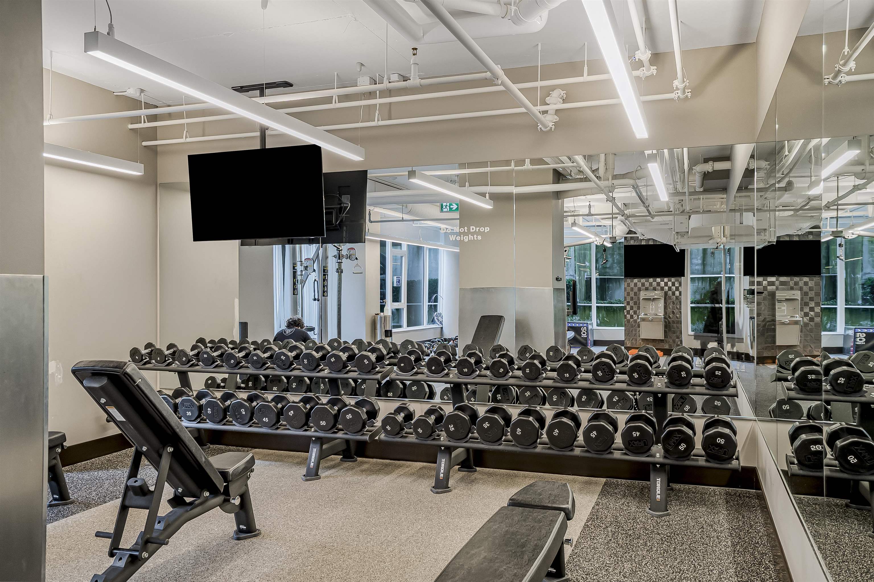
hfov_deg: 61.9
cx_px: 437
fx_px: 728
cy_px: 291
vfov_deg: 43.6
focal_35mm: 30
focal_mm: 20
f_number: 4.5
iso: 400
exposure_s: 1/30
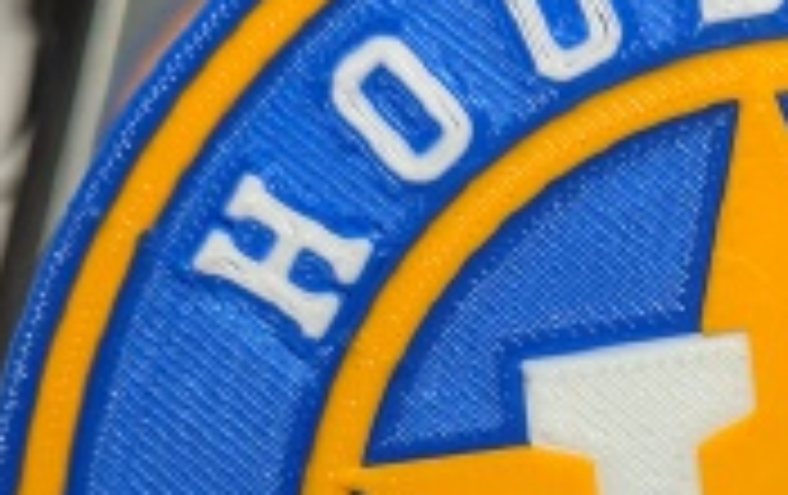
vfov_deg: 14.5
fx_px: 1871
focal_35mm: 87
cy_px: 616
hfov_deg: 22.8
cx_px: 786
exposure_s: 1/120
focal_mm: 4.44
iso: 346
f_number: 1.8
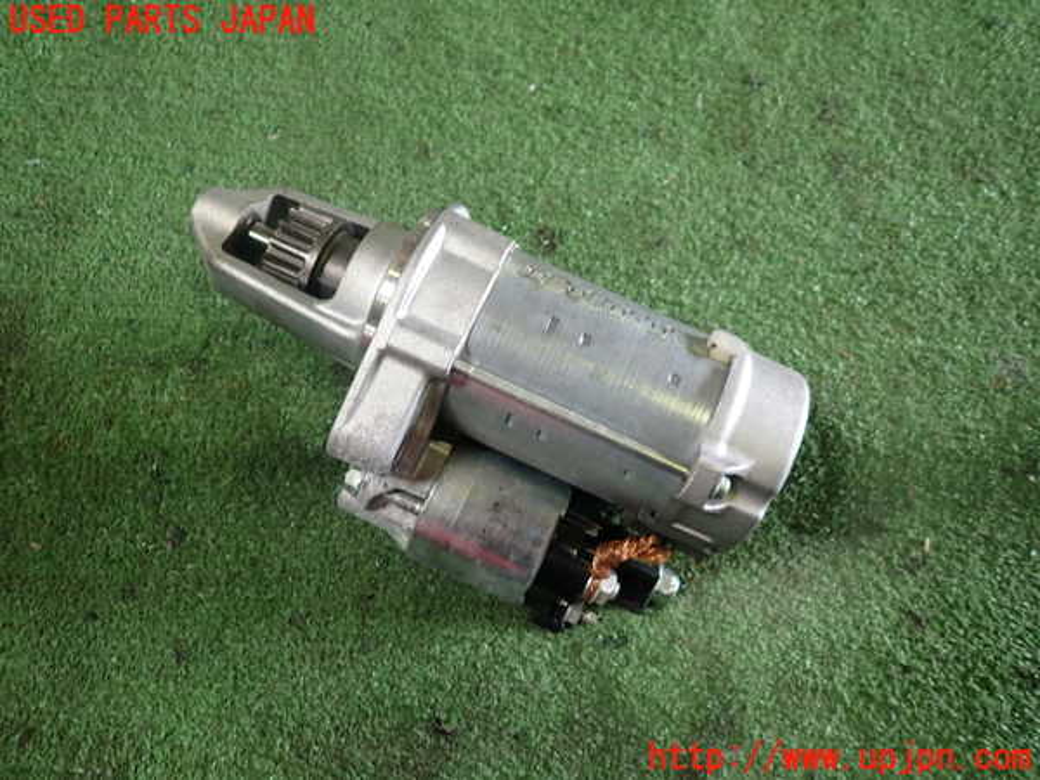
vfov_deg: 54.9
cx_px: 520
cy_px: 390
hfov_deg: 69.4
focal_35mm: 25
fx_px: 751
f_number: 2
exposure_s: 1/40
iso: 200
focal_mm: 4.5
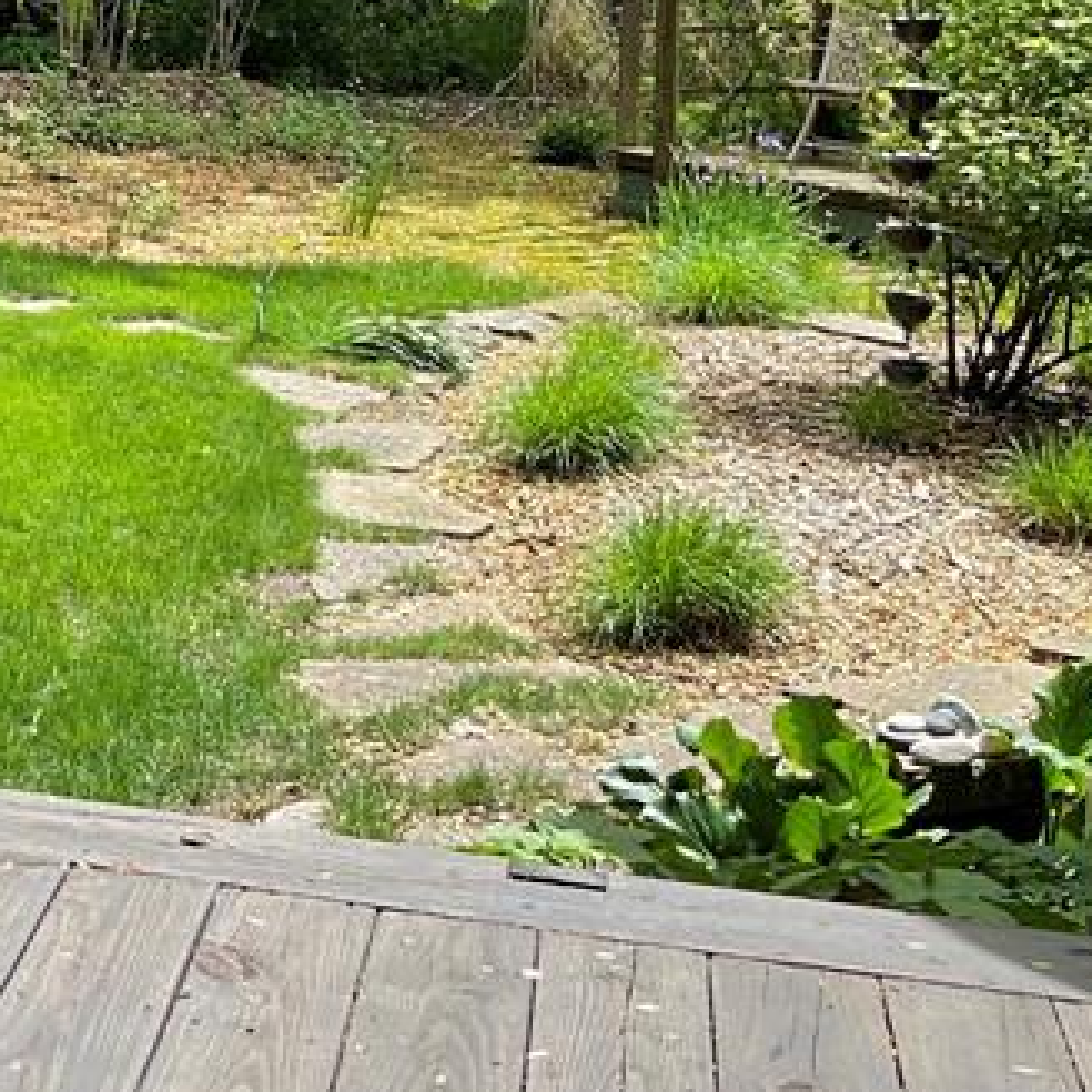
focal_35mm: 80
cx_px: -193
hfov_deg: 20.4
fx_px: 2855
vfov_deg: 20.5
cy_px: -136
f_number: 1.8
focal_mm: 3
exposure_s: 1/500
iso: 16
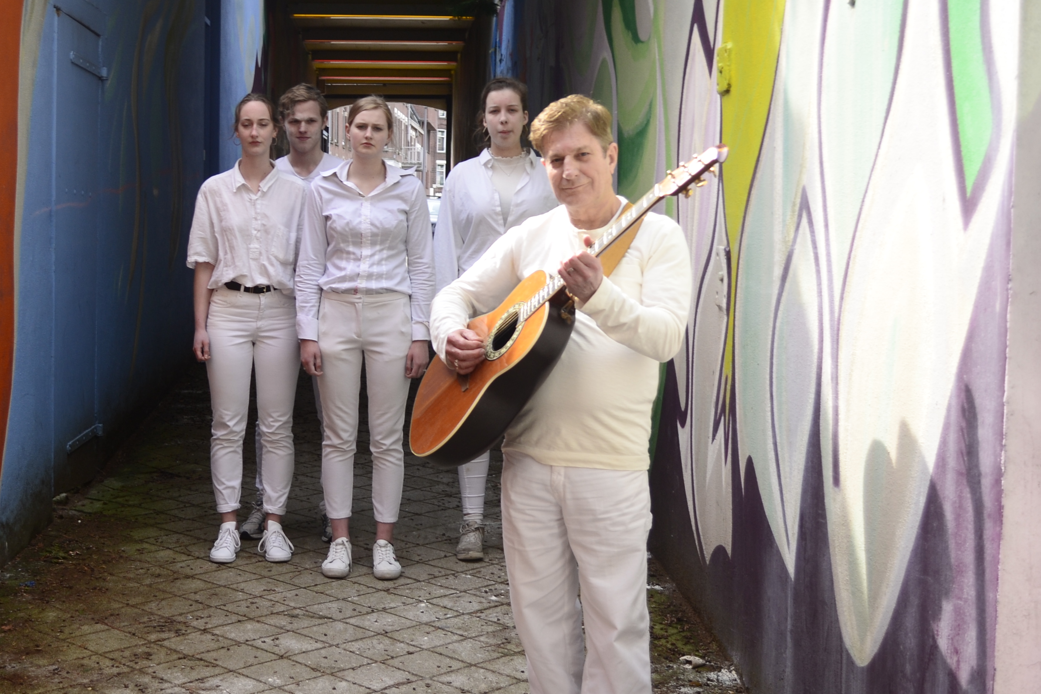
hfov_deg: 36.4
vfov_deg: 25.1
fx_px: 1561
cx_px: 332
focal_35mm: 54
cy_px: 347
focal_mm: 22
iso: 110
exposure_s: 1/200
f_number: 4
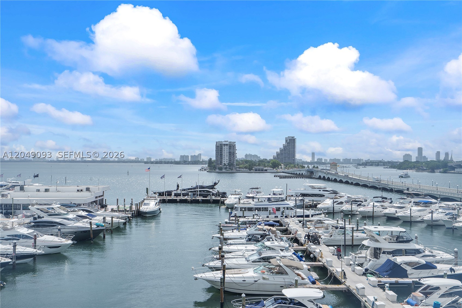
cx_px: 231
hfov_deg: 54.4
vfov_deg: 37.9
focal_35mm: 35
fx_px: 449
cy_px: 154
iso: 100
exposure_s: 1/400
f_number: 11
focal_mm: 35
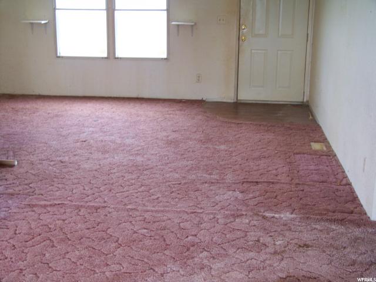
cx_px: 188
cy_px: 141
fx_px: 500
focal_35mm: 46
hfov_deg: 41.2
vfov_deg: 31.5
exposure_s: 1/30
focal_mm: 9.36
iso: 160
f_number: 3.2
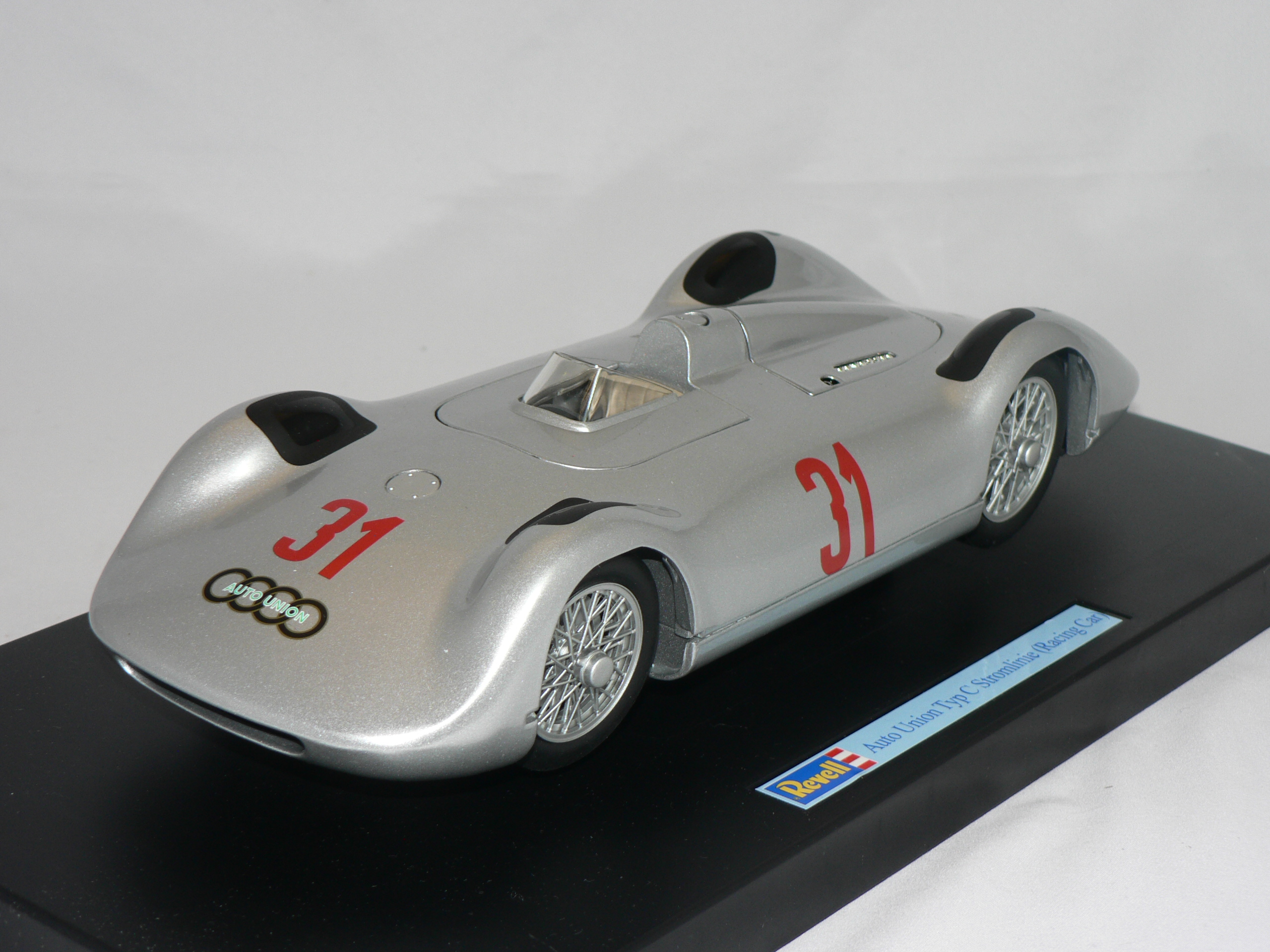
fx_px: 2678
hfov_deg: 26.7
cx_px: 635
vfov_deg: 20.2
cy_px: 476
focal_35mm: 73
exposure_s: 1/60
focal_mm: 12.2
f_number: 3.2
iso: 80
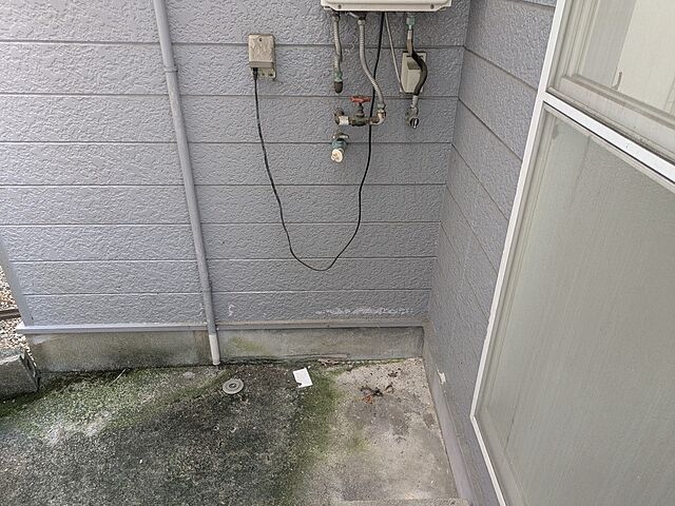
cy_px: 253
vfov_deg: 54.9
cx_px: 338
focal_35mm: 25
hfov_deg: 69.4
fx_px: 487
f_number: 1.89
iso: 136
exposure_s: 1/24
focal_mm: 5.43
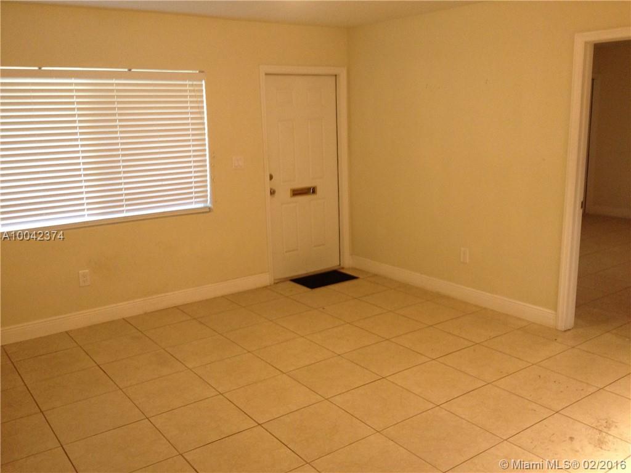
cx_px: 316
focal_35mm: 35
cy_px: 236
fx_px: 638
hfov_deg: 52.6
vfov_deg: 40.7
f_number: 2.4
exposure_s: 1/20
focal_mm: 4.28
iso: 160
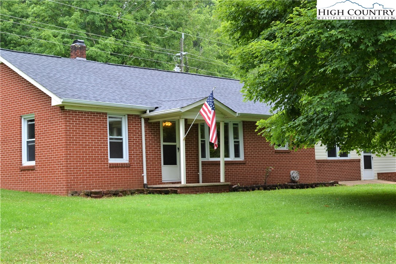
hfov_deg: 37.9
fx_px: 577
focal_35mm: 52
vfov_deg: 25.8
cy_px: 132
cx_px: 198
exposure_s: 1/125
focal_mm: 35
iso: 280
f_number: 5.6
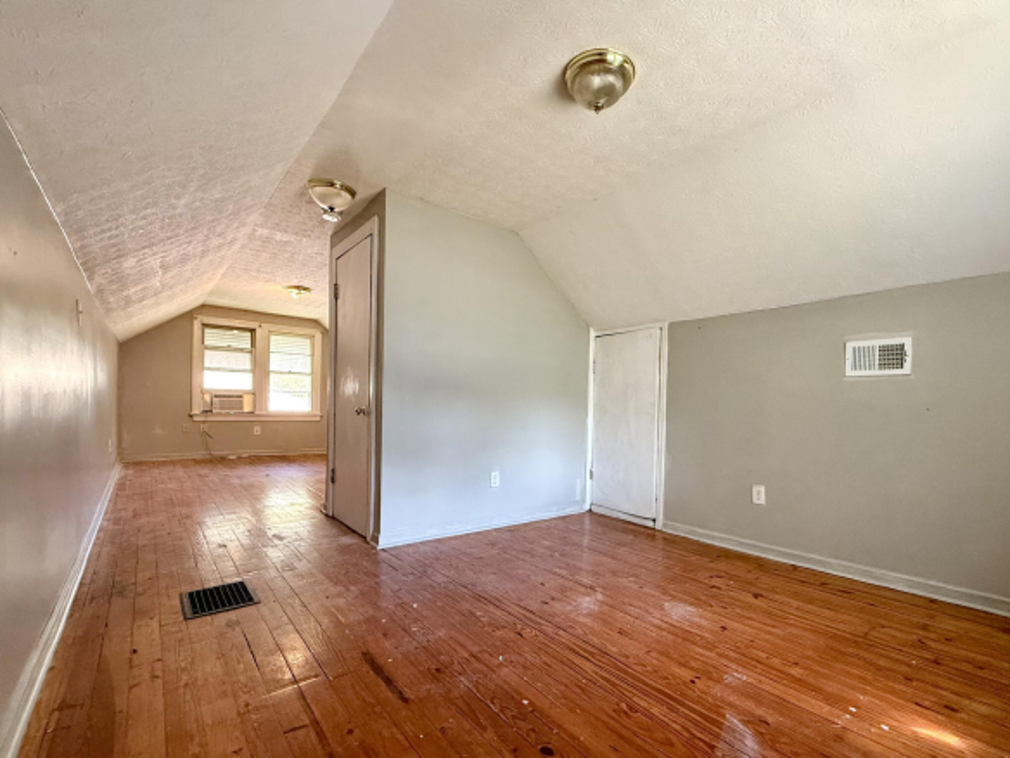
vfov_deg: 77.9
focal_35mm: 16
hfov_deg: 94.3
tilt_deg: -0.5
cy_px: 415
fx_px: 467
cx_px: 546
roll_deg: -1.6
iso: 320
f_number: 2.2
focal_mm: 2.22
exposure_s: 1/67
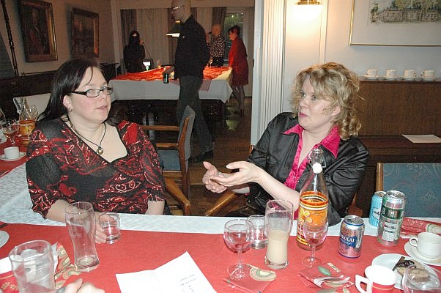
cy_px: 146
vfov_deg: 47.8
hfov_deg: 67.4
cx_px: 220
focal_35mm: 27
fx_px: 330
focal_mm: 18
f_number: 5
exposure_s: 1/60
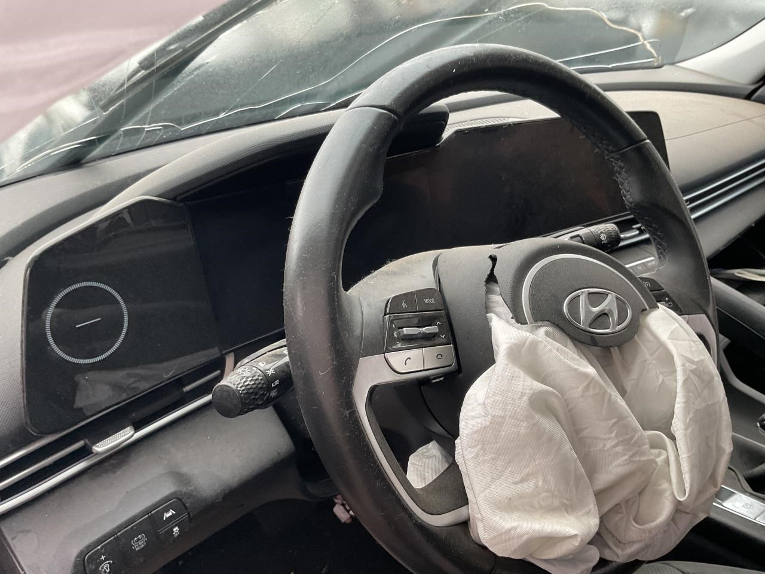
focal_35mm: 29
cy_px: 287
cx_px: 382
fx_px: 641
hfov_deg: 61.7
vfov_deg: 48.2
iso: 100
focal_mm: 3
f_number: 1.8
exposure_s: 1/60
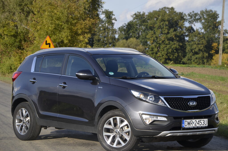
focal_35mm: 158
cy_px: 76
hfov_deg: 13.1
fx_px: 995
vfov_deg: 8.7
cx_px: 114
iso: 110
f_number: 8
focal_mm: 105
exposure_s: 1/250
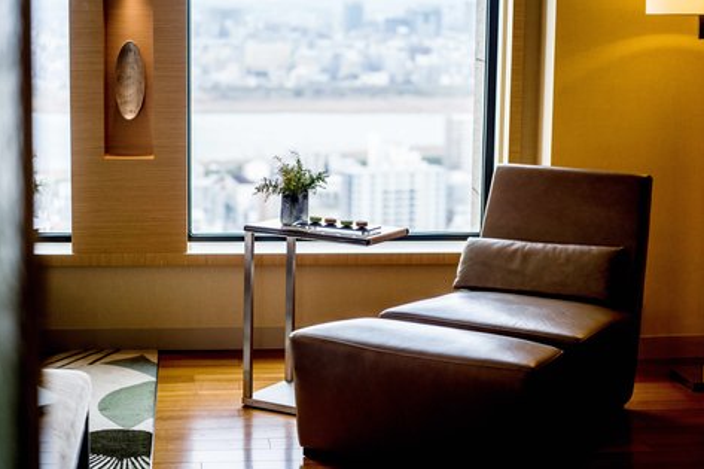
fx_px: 1466
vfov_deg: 18.2
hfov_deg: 27.0
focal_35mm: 75
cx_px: 348
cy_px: 219
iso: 400
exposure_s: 1/180
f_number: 3.2
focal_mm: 90
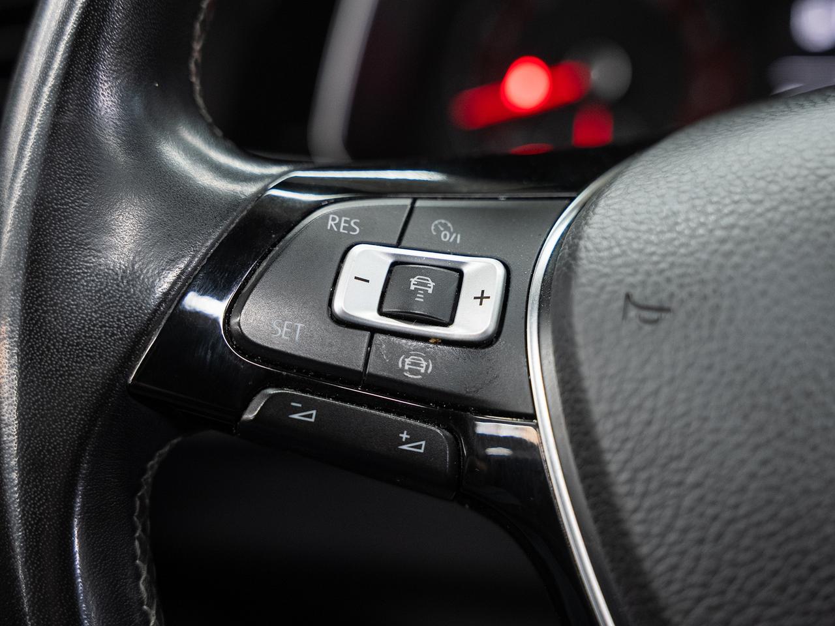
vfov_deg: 29.2
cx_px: 418
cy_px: 295
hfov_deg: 38.3
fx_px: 1203
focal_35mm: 50
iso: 800
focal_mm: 43.6
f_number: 3.5
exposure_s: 1/40
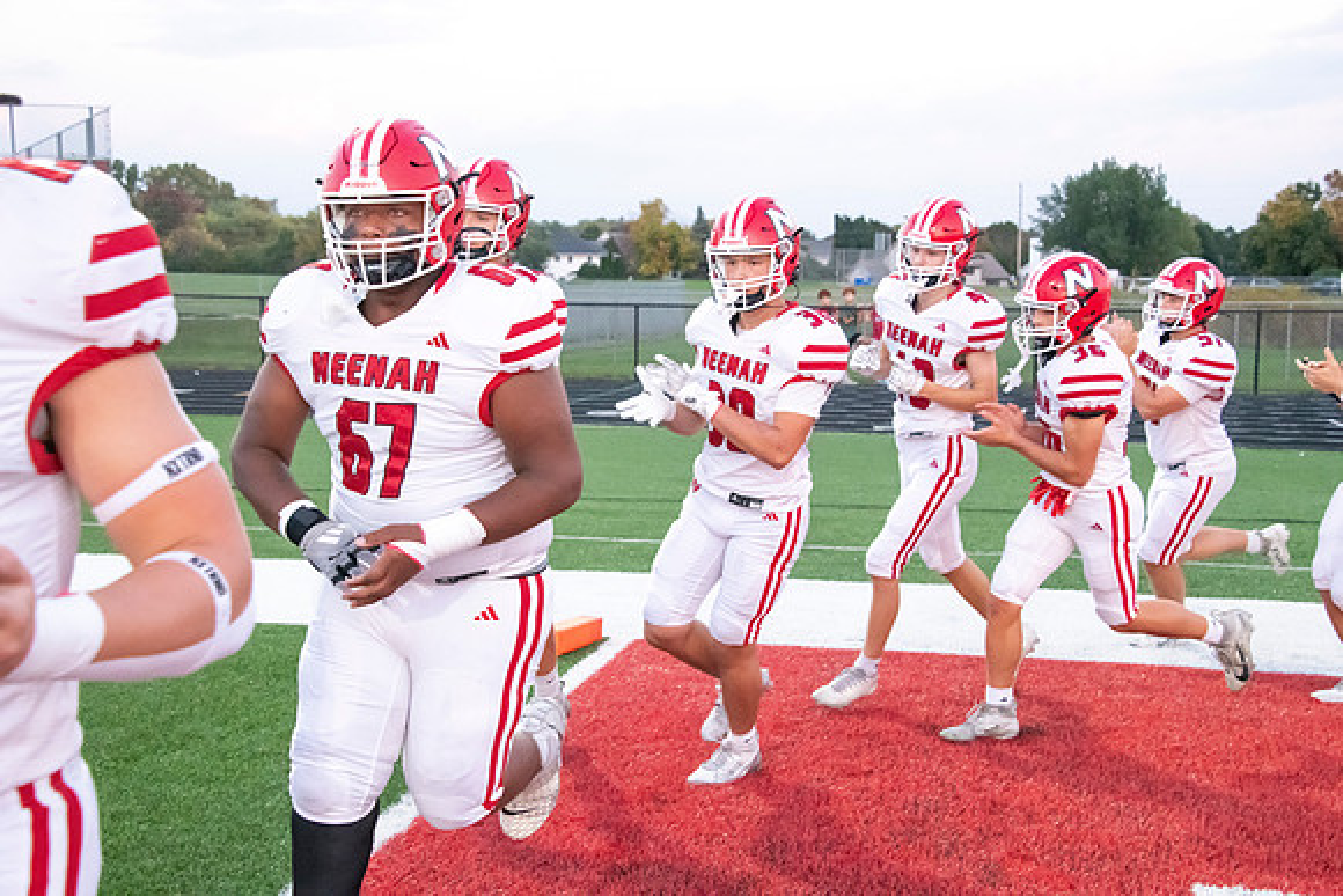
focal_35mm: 55
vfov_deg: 24.6
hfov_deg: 36.2
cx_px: 672
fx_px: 2052
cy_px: 448
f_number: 7.1
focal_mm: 55
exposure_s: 1/640
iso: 10000
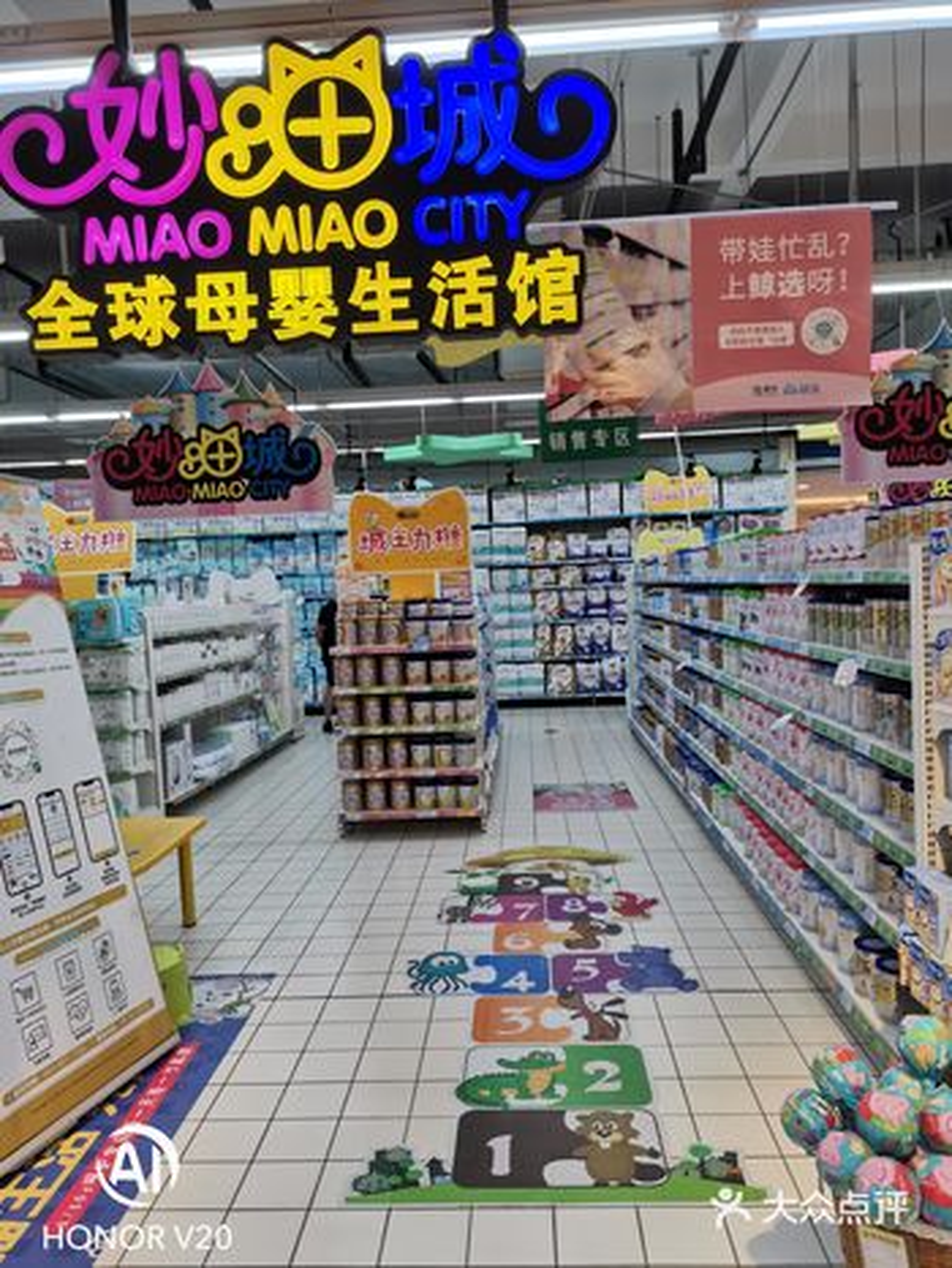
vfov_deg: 67.3
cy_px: 634
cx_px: 476
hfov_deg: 53.1
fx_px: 953
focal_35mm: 26
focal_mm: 4.75
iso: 80
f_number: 1.8
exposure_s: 1/100
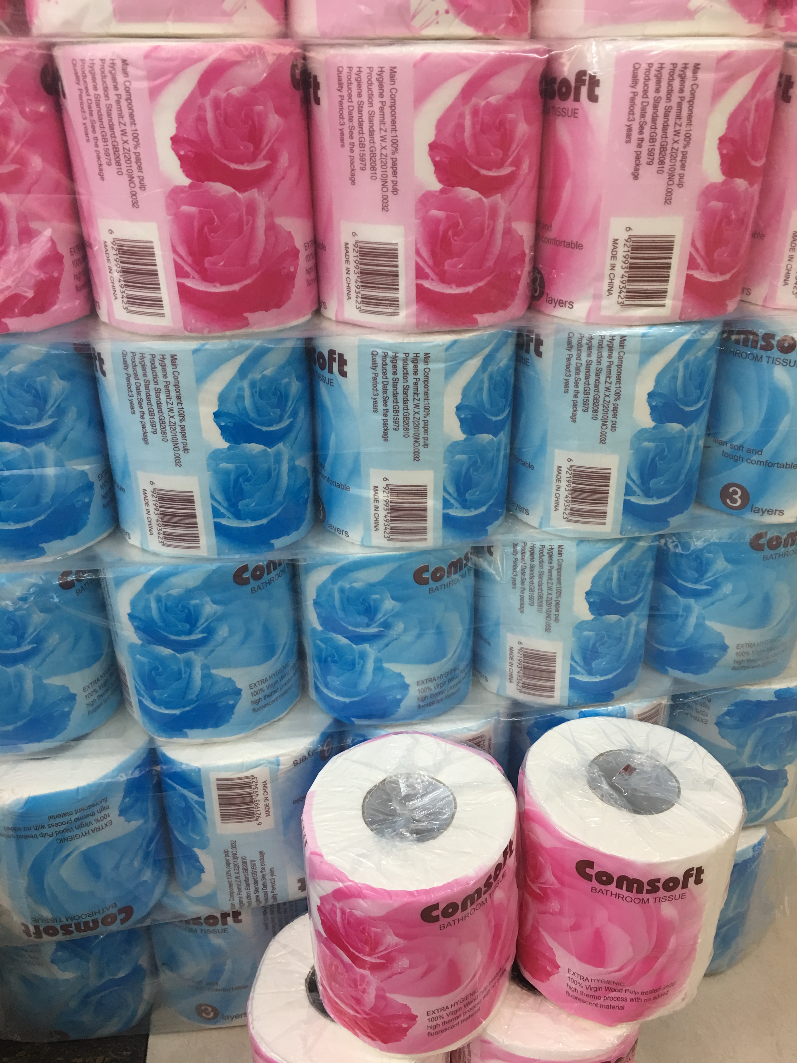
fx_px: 890
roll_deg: +0.0
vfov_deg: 61.7
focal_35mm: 29
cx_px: 398
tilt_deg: -26.6
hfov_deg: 48.2
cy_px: 532
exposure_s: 1/17
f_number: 2.2
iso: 40
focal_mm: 4.15
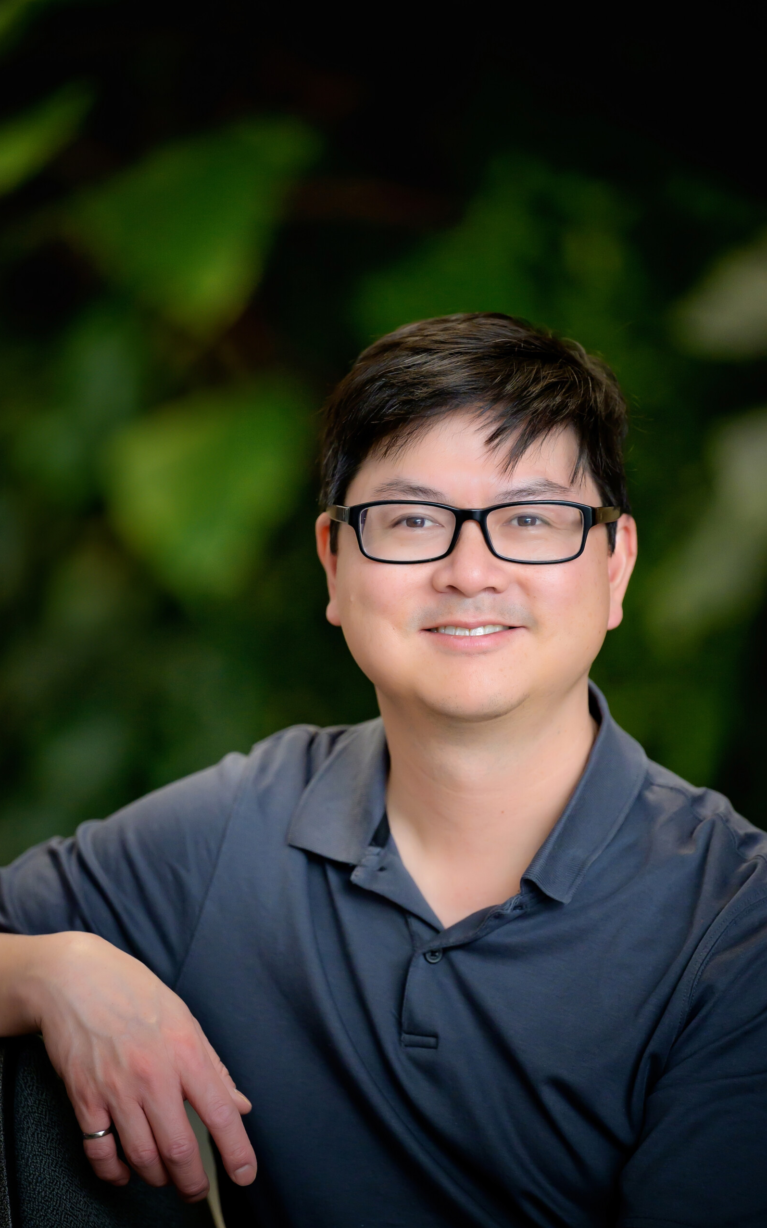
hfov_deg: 6.9
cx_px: 400
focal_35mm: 189
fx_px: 6321
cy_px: 613
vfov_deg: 11.1
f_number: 2.8
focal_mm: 185
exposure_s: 1/1000
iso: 3200
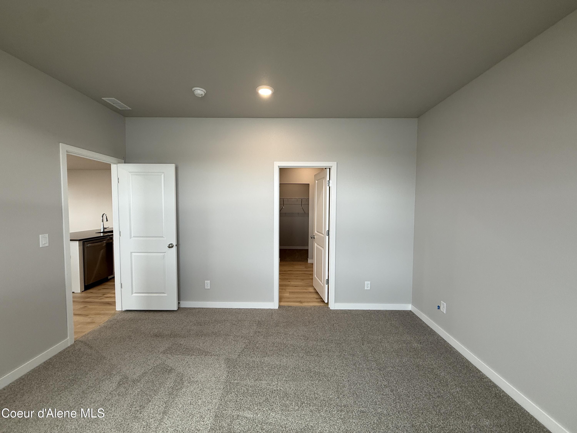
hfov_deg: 102.1
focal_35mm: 14
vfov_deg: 85.7
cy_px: 216
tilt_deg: -2.3
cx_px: 288
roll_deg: -0.7
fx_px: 233
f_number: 2.2
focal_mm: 2.22
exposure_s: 1/120
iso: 100
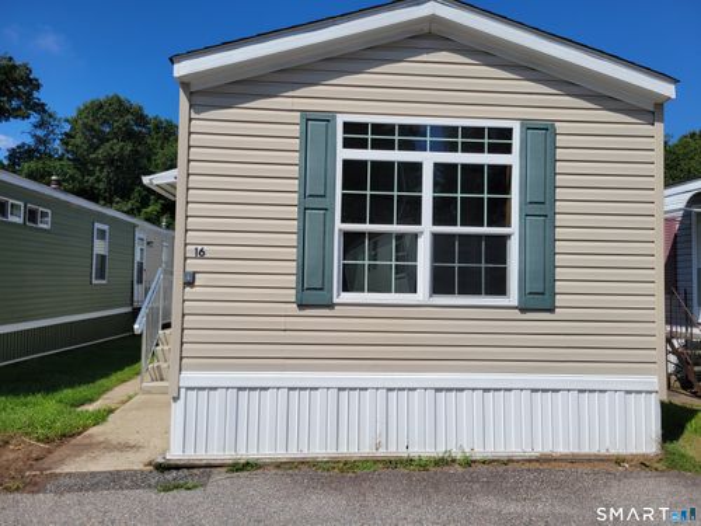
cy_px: 263
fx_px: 527
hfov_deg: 67.3
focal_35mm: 26
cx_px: 350
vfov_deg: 53.1
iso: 40
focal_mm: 5.4
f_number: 1.8
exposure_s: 1/4529
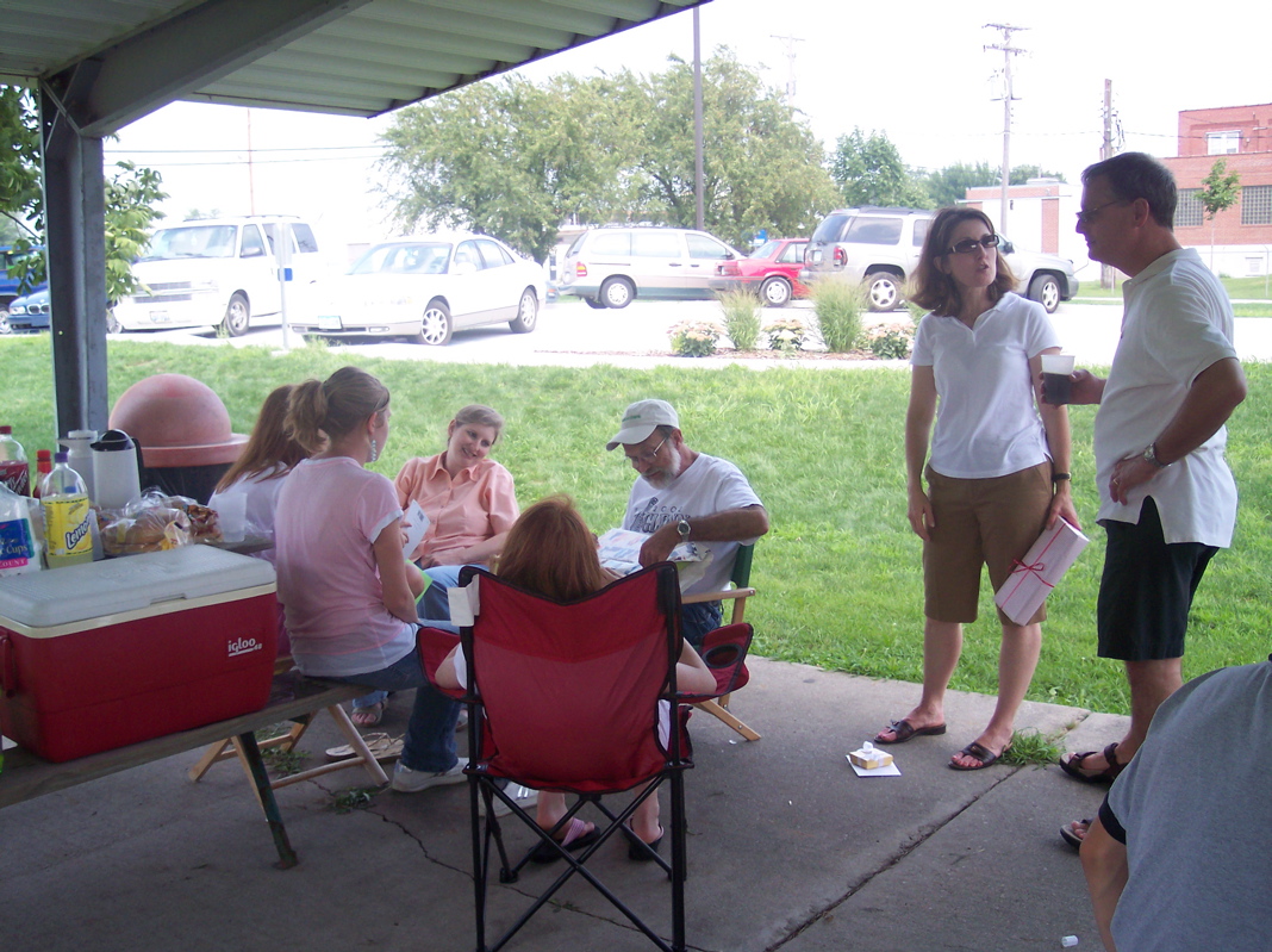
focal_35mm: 38
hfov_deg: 49.0
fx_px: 1395
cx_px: 636
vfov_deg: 37.7
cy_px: 476
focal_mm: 8
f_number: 2.8
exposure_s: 1/350
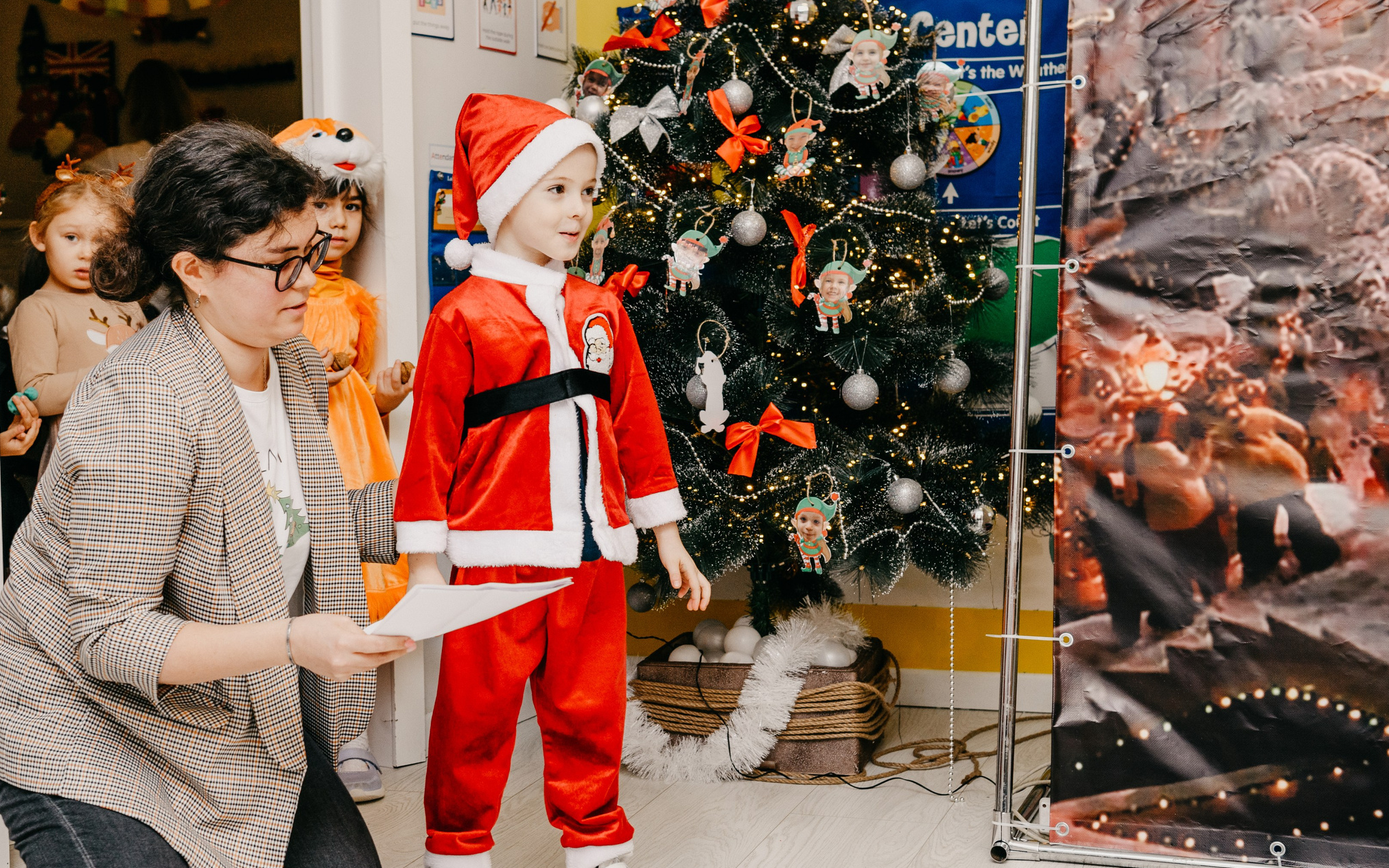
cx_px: 543
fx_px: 2196
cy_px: 407
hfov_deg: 35.0
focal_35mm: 58
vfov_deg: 22.4
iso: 320
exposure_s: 1/160
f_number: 4.5
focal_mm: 45
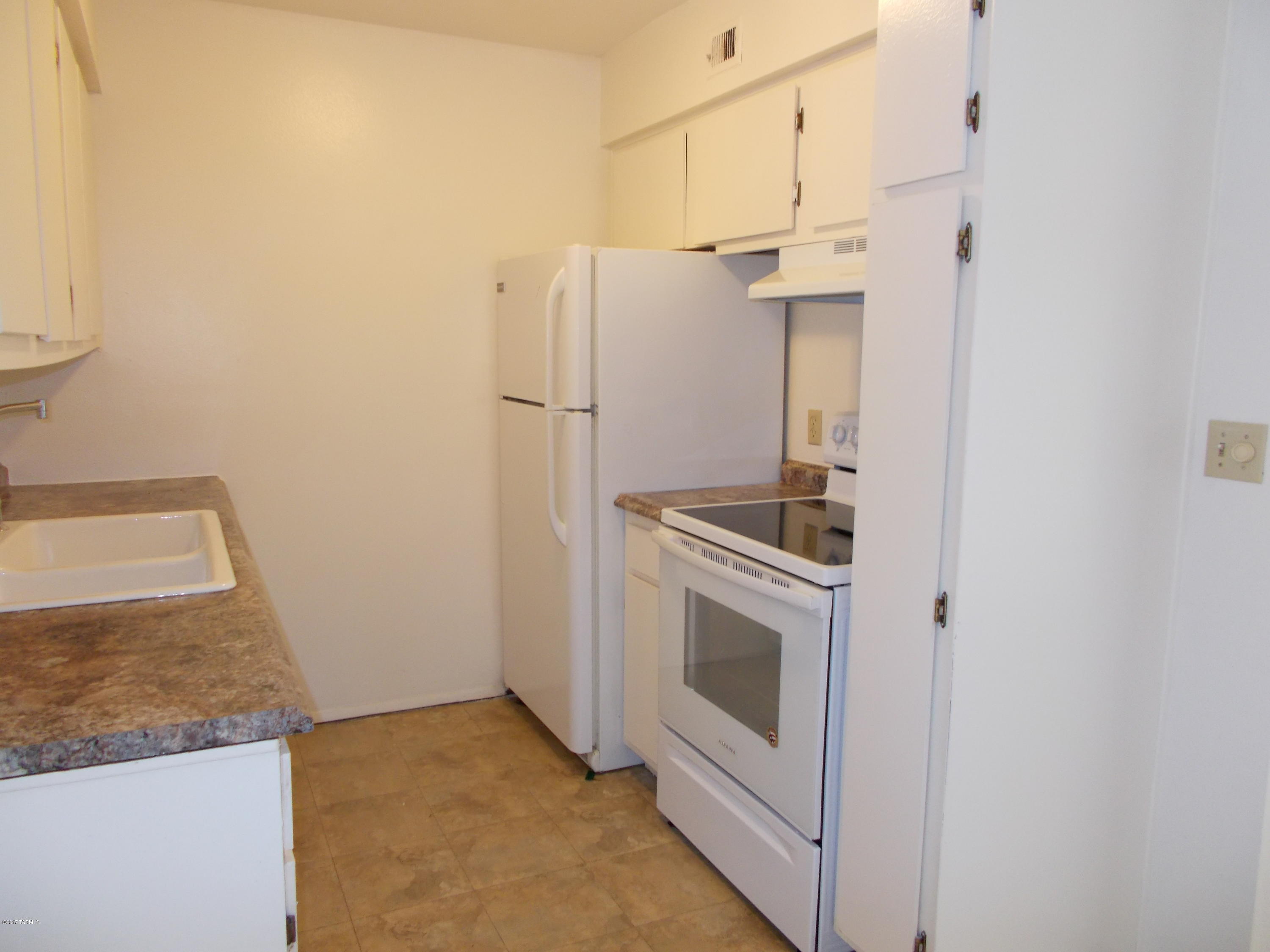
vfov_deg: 53.1
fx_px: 954
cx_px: 635
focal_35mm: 26
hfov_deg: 67.3
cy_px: 476
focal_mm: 4.6
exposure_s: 1/25
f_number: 3.2
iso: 200
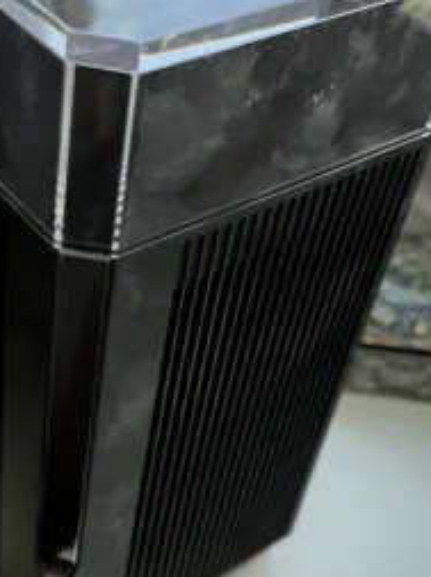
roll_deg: -8.4
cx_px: 132
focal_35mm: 57
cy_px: 317
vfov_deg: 33.8
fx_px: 949
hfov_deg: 25.4
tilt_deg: -40.9
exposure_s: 1/367
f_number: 1.78
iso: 80
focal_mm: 6.76
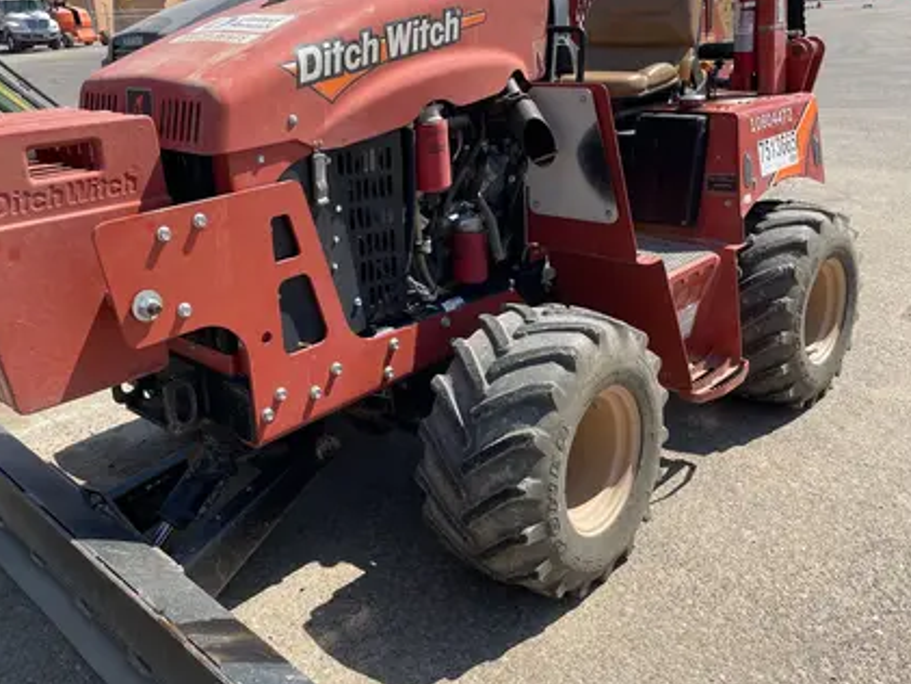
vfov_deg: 41.6
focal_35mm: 34
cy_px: 265
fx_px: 895
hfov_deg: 53.9
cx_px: 426
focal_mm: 4.2
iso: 32
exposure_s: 1/2353
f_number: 1.6
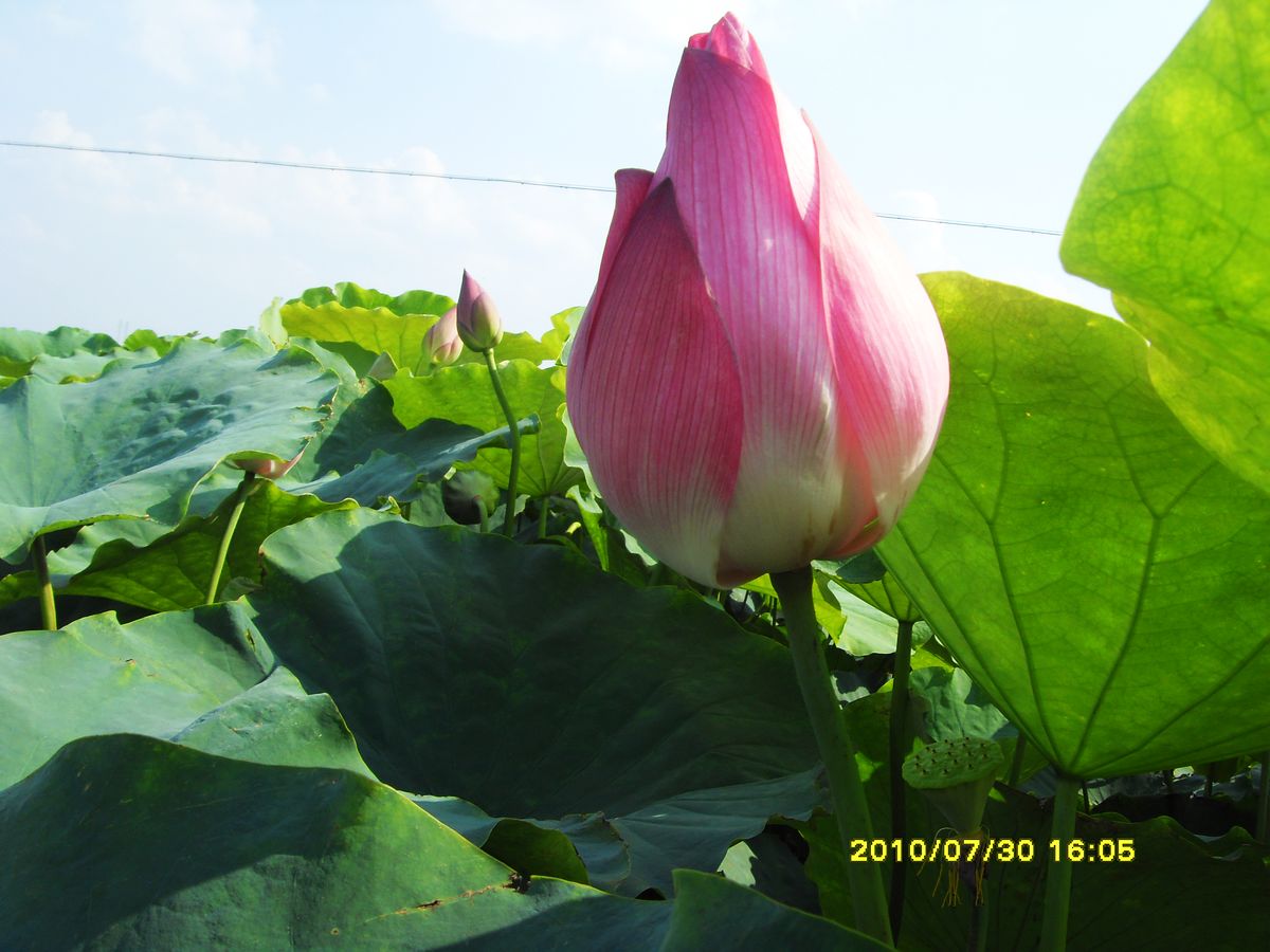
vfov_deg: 36.8
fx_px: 1431
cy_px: 476
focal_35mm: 39
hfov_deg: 47.9
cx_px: 635
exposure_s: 1/180
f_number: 6.2
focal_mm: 6.6
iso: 80
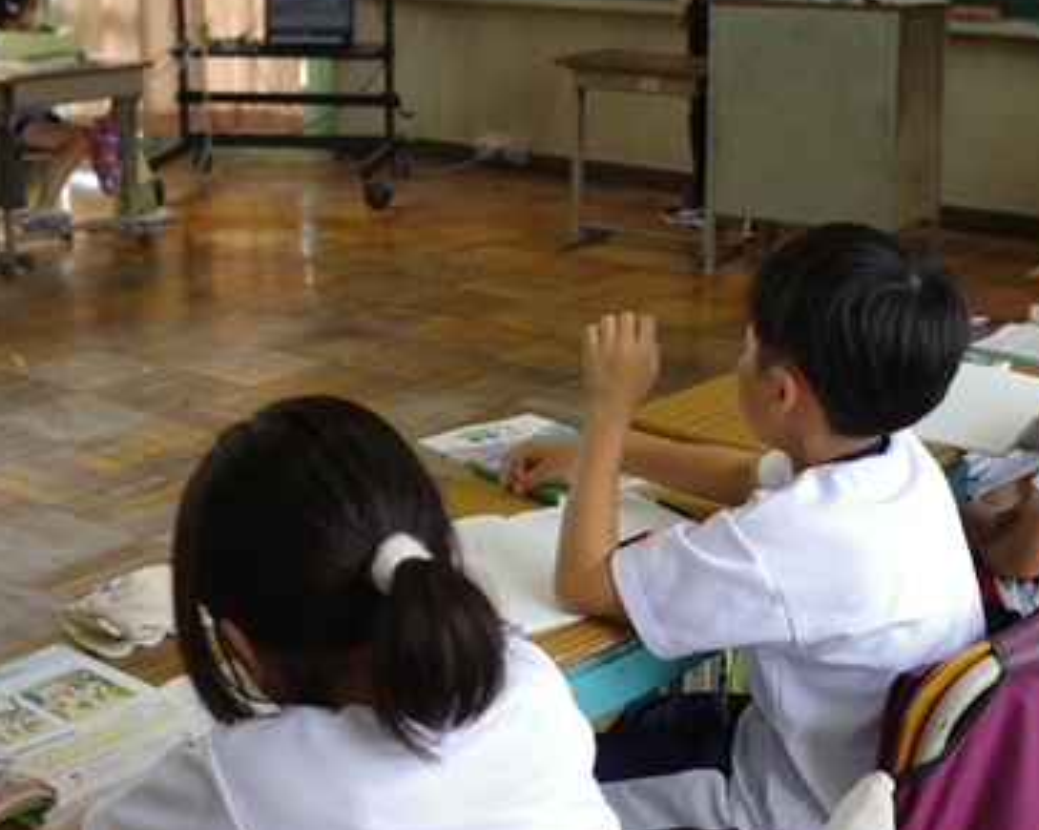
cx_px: 487
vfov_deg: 26.1
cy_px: 292
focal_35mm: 58
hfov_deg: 32.5
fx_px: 1783
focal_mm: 18.3
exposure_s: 1/80
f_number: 2.8
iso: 100
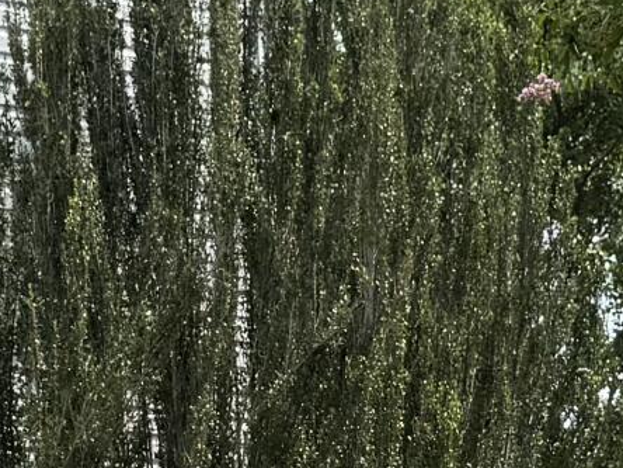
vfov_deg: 8.8
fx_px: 2916
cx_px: 39
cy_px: 824
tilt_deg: +6.3
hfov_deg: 12.1
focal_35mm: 162
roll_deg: +0.2
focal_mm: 6.76
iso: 80
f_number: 1.78
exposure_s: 1/3021
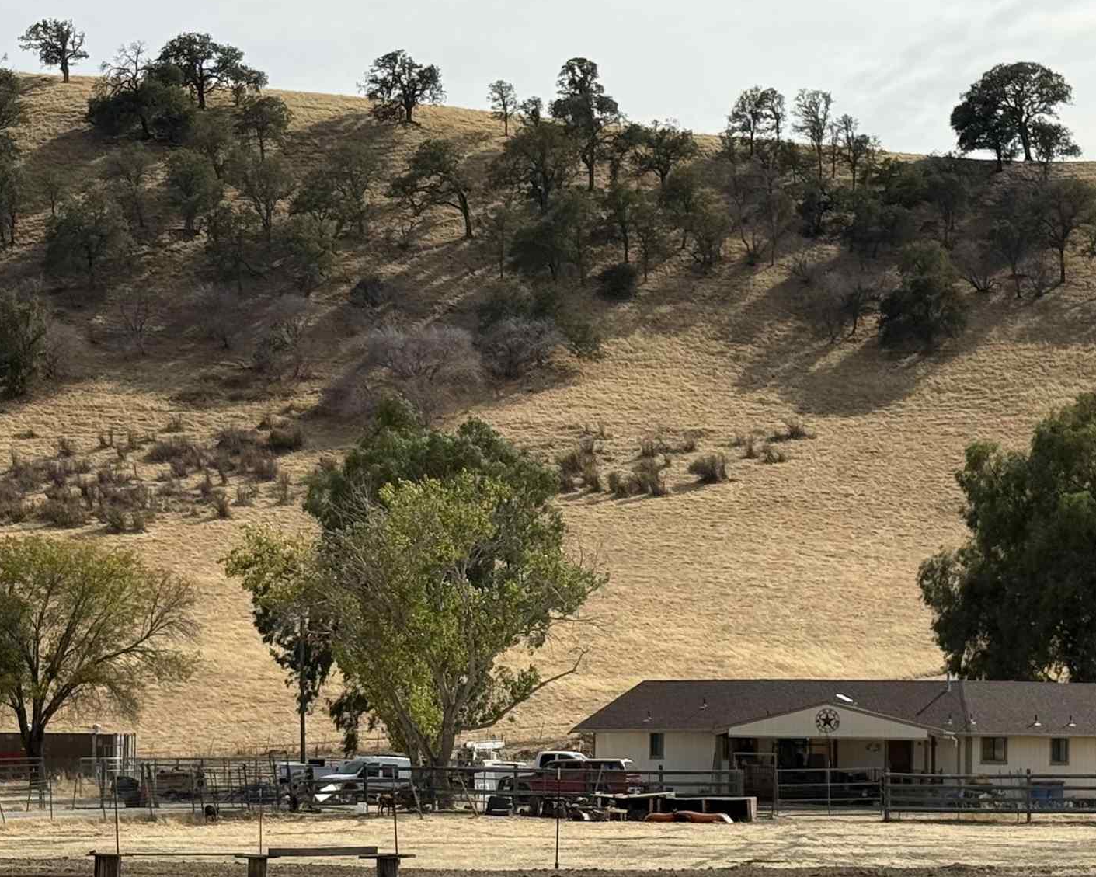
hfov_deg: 18.8
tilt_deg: +2.6
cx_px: 579
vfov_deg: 15.1
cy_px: 611
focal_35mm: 102
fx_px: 3309
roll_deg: -1.0
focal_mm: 6.76
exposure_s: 1/7143
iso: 80
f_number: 1.78
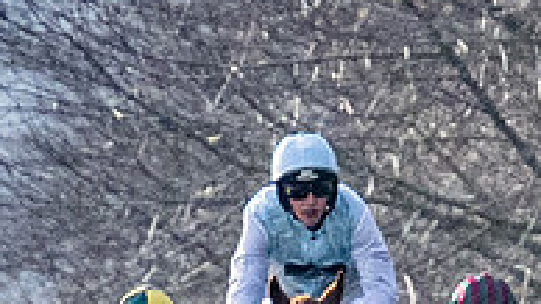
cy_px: 448
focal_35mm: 3312
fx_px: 47498
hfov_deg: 0.7
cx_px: 846
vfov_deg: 0.4
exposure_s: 1/6400
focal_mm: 230
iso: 800
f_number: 4
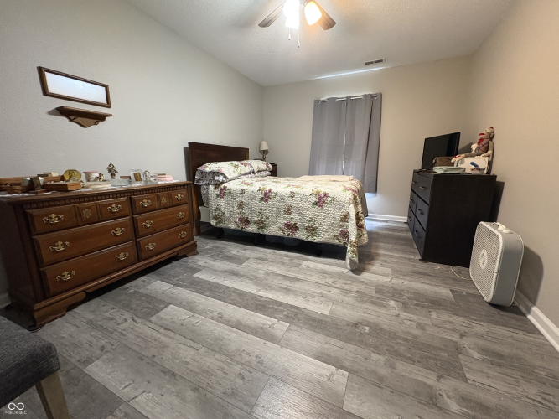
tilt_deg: -12.1
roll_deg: +0.5
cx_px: 280
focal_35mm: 14
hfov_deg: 102.1
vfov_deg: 85.7
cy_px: 210
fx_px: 226
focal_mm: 2.22
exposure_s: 1/60
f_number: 2.2
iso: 400
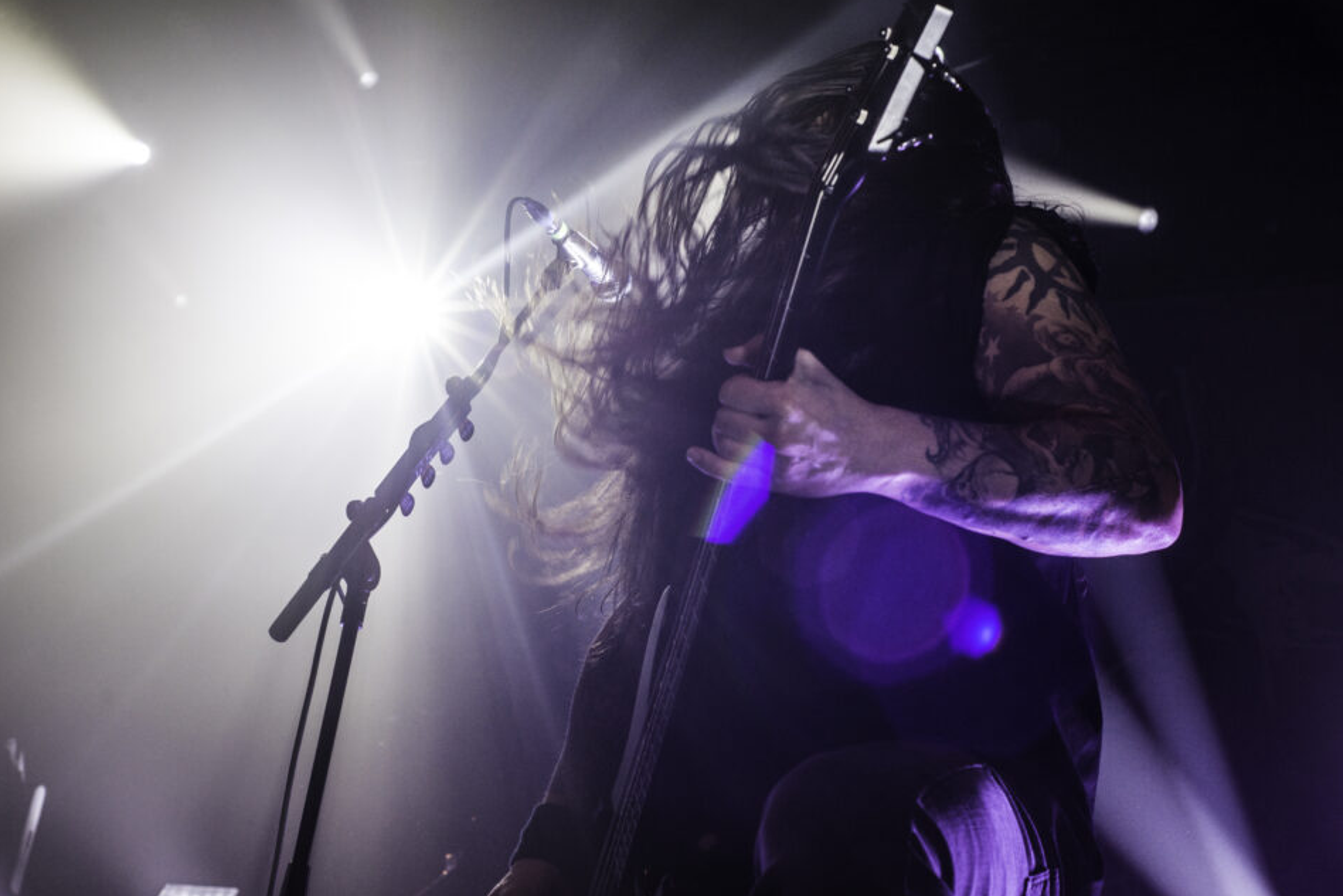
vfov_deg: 25.1
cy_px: 453
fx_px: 2014
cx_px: 664
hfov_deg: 36.9
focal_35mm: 54
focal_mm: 50
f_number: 7.1
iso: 800
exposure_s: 1/160
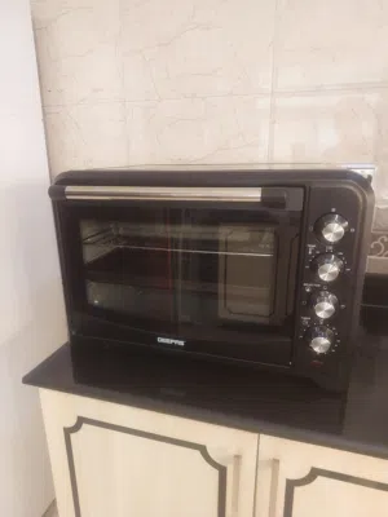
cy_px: 258
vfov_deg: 73.9
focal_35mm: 23
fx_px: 344
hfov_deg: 58.9
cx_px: 194
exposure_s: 1/50
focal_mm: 5.06
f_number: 1.8
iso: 400
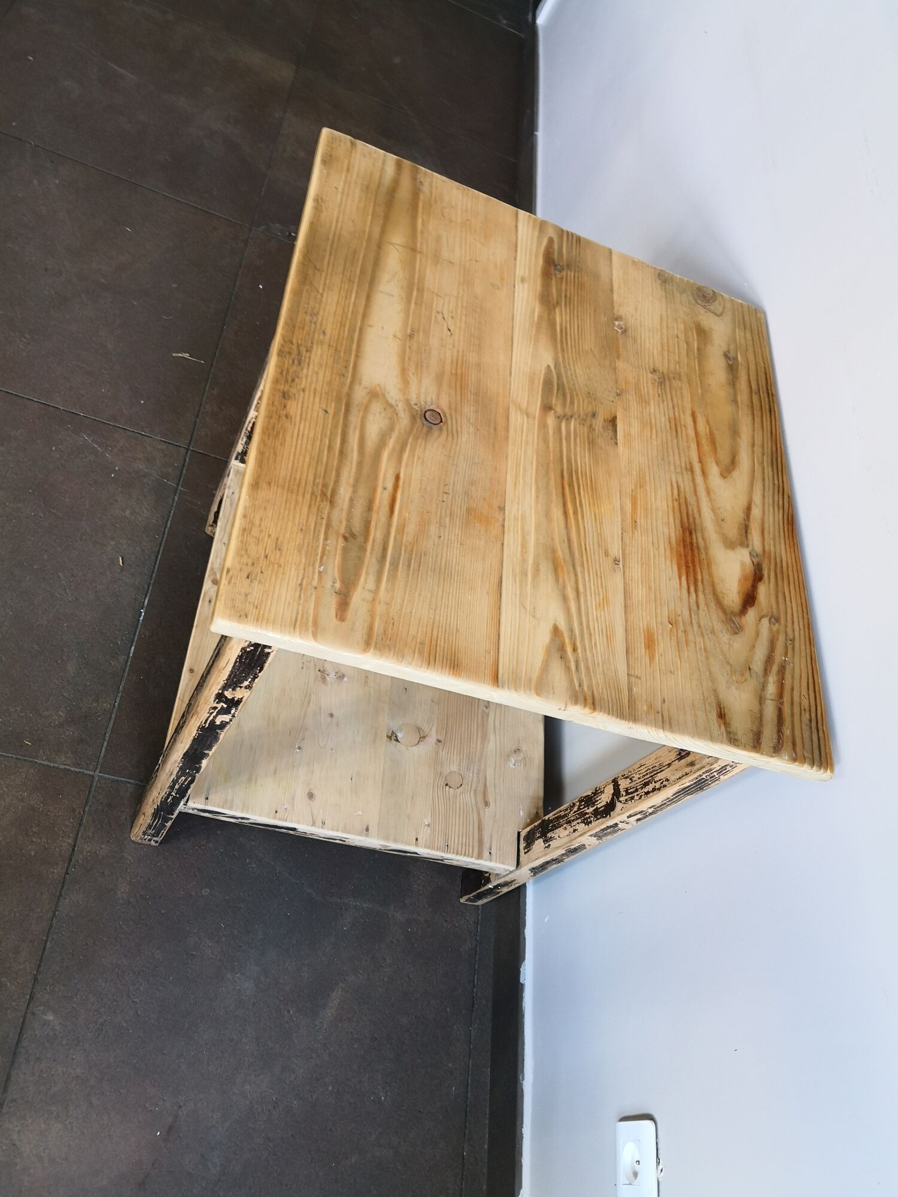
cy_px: 598
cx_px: 449
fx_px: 934
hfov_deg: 51.4
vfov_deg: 65.3
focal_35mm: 27
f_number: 1.6
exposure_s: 1/40
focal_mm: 3.95
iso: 125
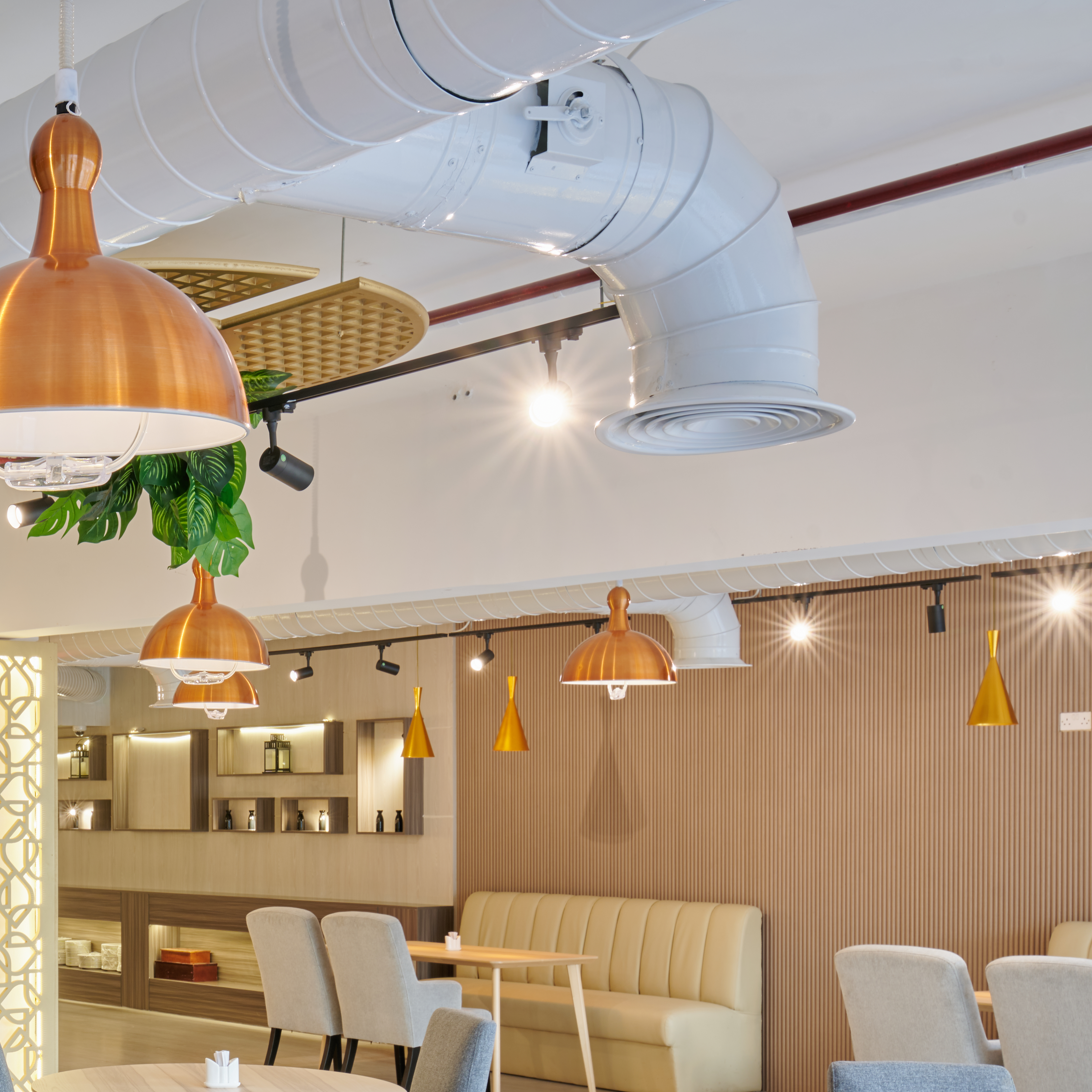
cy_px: 822
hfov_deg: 27.2
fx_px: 2070
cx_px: -93
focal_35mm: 58
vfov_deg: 29.1
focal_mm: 30
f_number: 11
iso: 100
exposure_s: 1/10
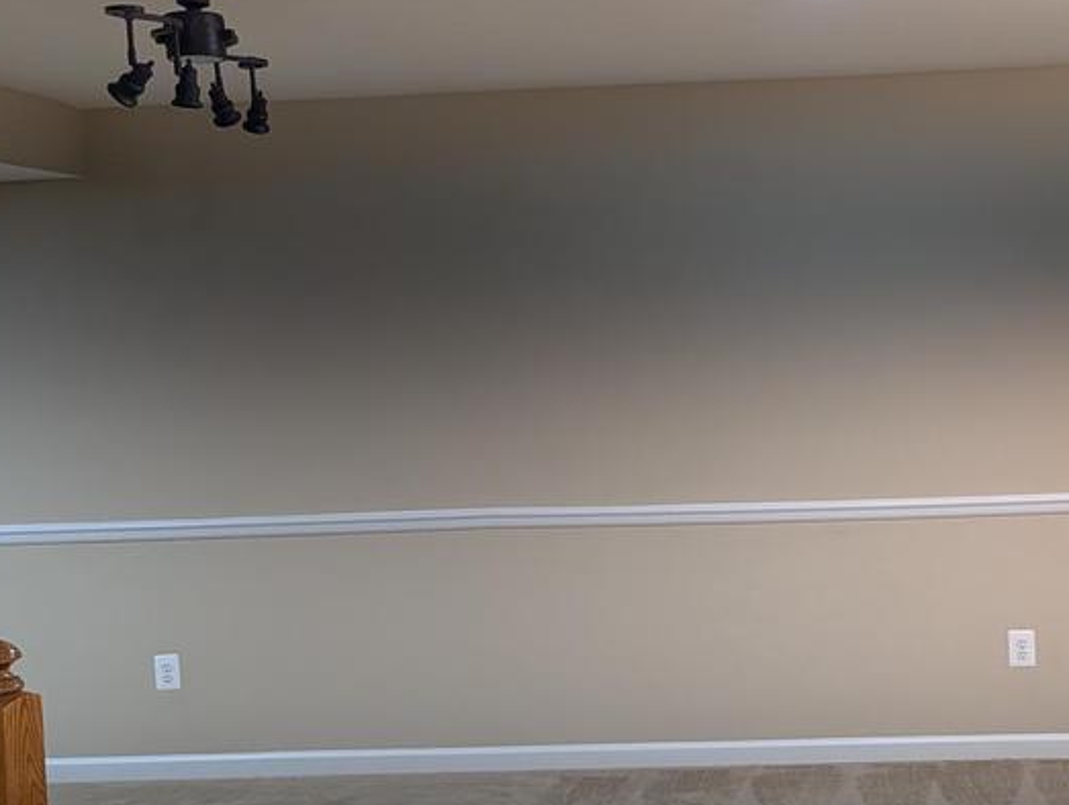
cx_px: 861
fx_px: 1454
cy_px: 397
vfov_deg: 31.0
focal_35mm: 47
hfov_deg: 38.8
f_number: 1.68
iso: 778
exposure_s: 1/403
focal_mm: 6.9
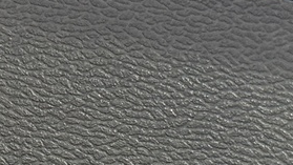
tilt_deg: +24.1
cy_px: 373
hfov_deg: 7.8
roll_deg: +8.1
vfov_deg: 4.4
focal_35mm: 270
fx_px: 2098
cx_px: -170
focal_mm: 6.76
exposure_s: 1/60
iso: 160
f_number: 1.78
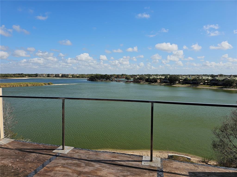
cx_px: 118
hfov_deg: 73.9
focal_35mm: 23
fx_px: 157
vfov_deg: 58.9
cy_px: 88
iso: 10
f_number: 1.7
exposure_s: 1/1167
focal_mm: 6.3
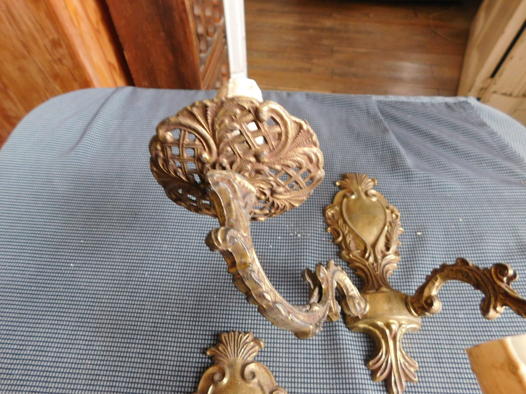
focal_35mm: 23
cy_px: 197
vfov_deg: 58.9
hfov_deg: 73.9
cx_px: 263
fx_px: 349
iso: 400
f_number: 3
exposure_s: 1/13
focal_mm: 4
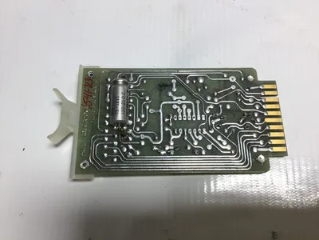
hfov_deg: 58.4
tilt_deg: -73.1
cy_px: 120
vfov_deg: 45.4
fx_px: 286
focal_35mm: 31
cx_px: 160
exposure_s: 1/120
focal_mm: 3.3
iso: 25
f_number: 2.4
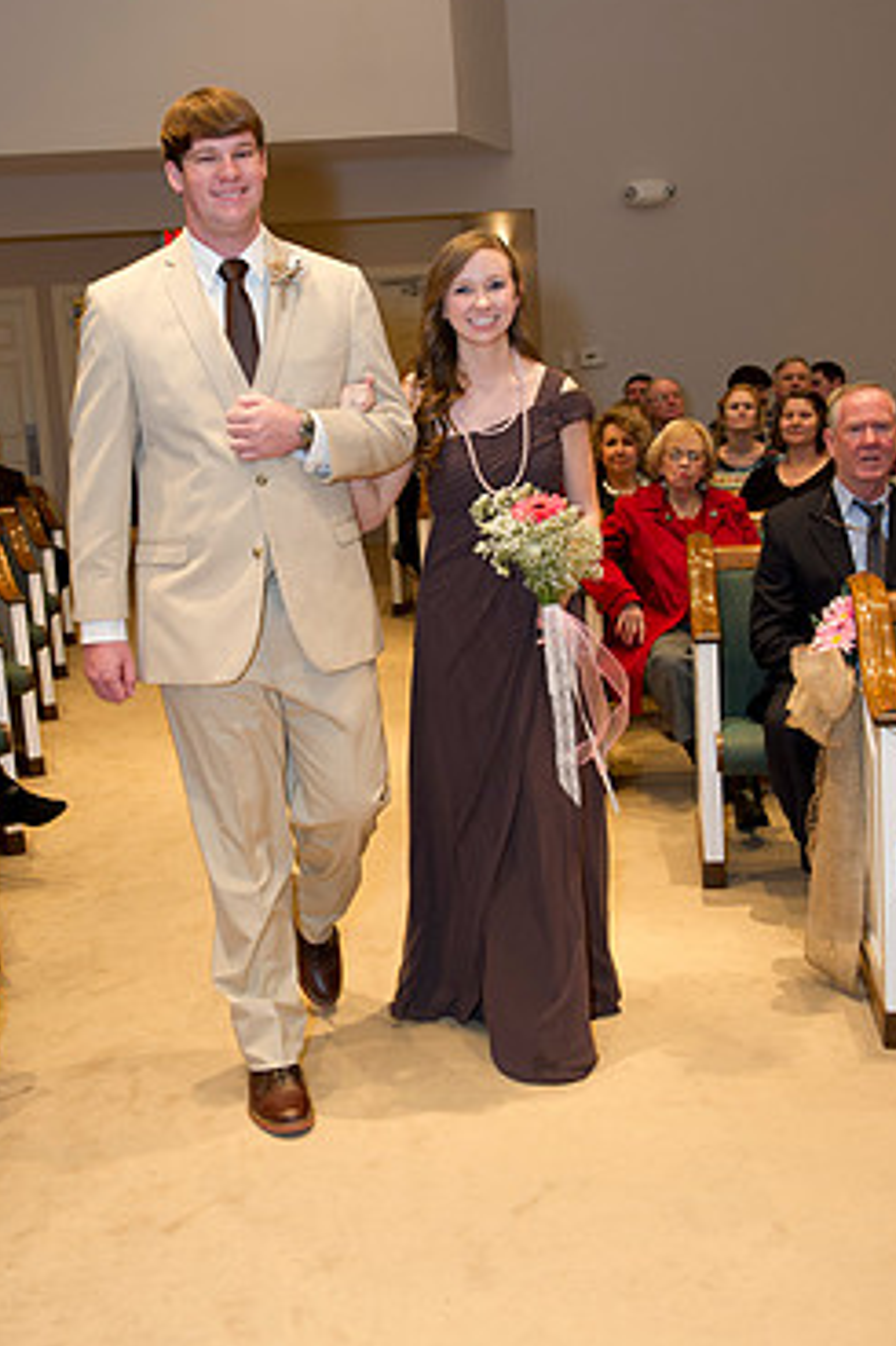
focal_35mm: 44
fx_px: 1644
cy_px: 622
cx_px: 382
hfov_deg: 30.4
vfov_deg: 44.5
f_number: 4
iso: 1250
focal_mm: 36
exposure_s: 1/80
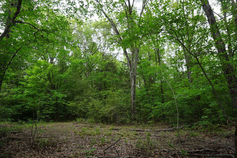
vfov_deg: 53.1
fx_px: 158
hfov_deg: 73.7
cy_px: 79
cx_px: 118
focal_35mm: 24
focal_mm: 16
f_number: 5
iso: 100
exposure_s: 1/60
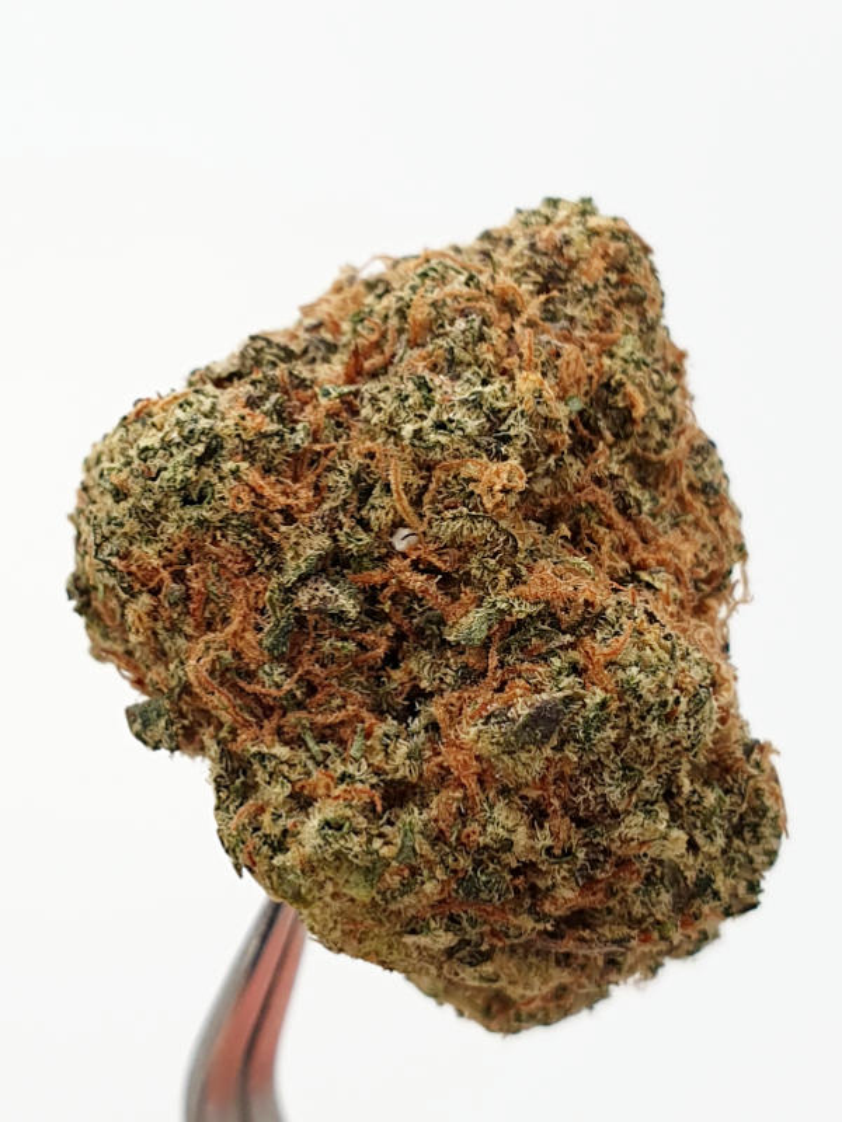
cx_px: 421
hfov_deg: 53.1
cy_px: 561
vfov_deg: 67.3
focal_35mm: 26
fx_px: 843
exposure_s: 1/208
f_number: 2.4
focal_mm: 4.3
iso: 50
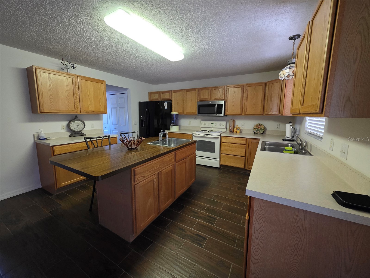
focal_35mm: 13
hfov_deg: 106.2
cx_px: 185
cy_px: 139
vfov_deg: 89.9
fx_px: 139
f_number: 1.9
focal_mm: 2.2
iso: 800
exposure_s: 1/60
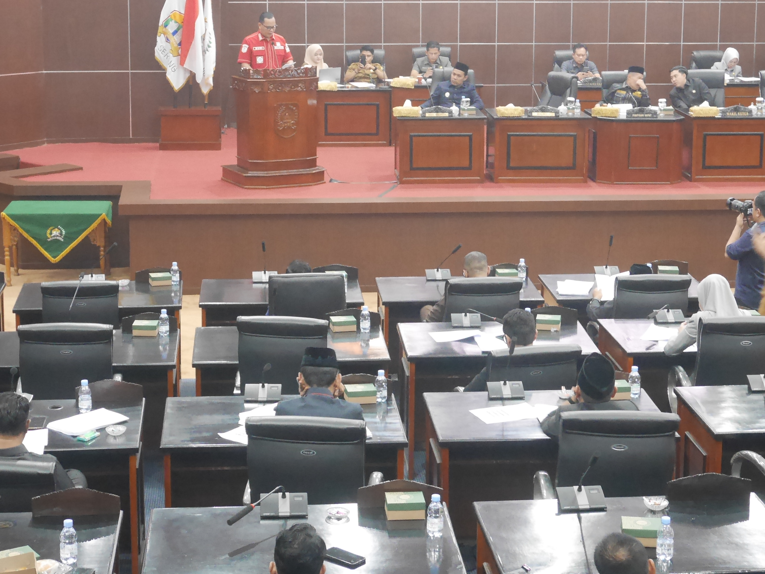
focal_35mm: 74
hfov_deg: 26.3
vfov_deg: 19.8
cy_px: 182
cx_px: 400
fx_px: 1636
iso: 3200
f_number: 4.9
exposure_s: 1/10
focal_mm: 22
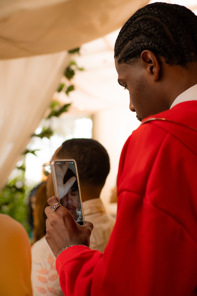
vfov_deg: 24.2
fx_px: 689
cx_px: 98
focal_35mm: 84
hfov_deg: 16.3
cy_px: 148
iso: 500
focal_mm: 56
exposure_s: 1/250
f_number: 2.5
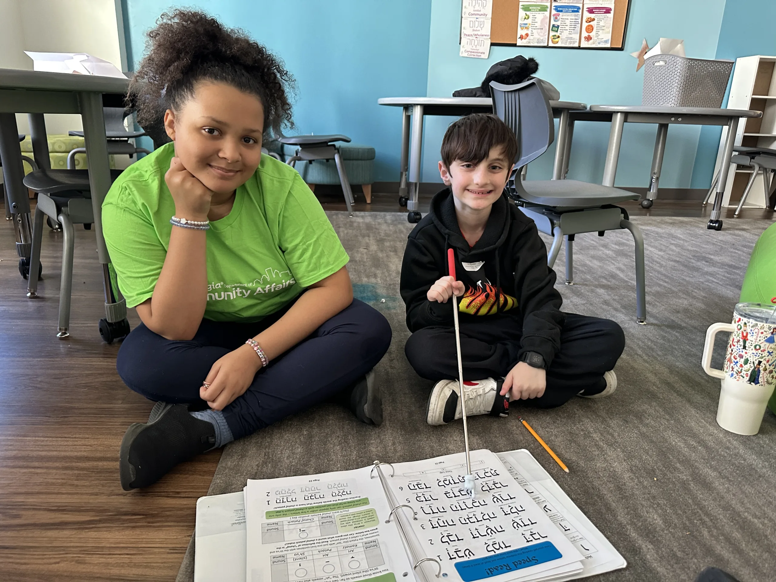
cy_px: 291
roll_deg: -2.6
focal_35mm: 24
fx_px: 538
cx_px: 388
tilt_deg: -16.1
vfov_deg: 56.8
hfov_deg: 71.6
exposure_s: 1/60
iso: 400
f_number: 1.78
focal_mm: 6.86
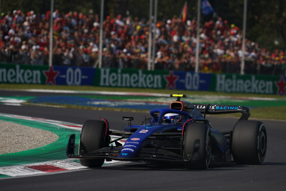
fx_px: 3941
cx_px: 143
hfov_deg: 4.2
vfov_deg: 2.8
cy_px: 96
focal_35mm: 496
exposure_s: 1/1250
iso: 200
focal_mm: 496
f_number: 8
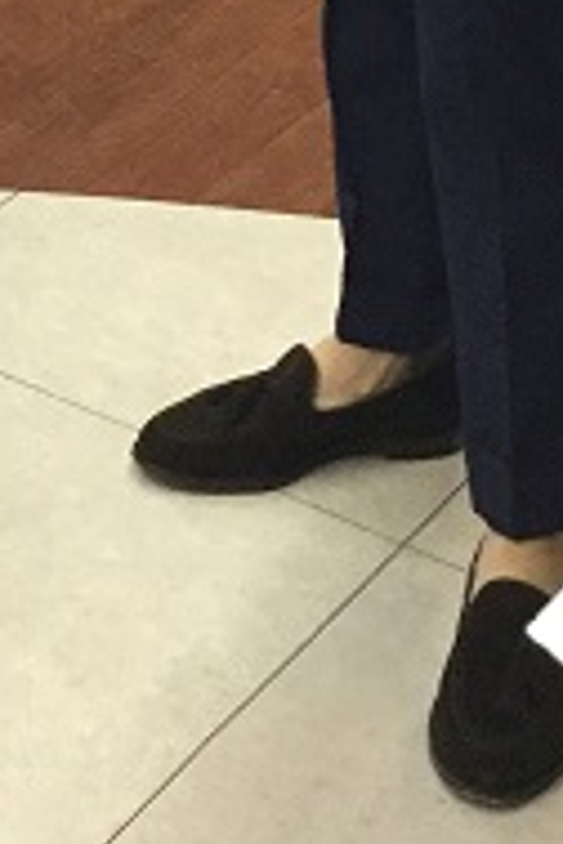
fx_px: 3260
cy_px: -527
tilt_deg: -18.5
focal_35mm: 139
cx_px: -335
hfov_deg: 9.5
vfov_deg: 13.6
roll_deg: +0.1
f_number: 2.4
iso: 200
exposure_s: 1/30
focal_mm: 3.3
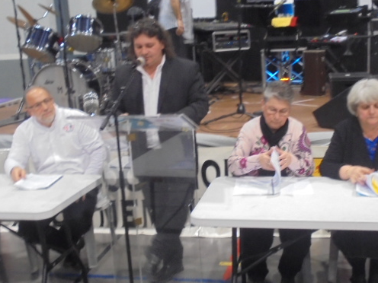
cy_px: 155
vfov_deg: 29.7
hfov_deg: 38.9
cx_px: 209
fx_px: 535
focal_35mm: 49
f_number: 4.2
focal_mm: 6.9
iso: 400
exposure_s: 1/15
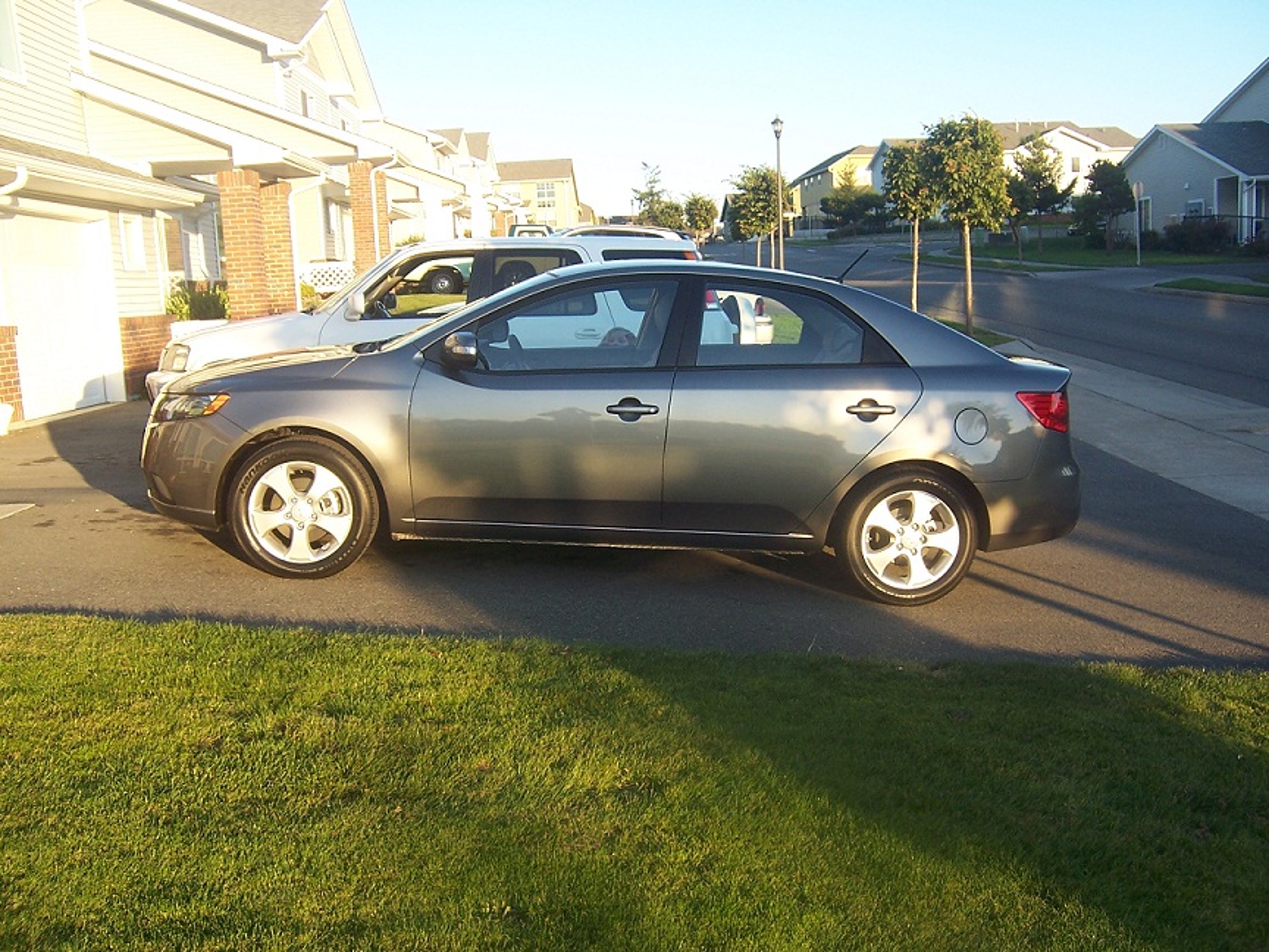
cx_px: 634
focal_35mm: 33
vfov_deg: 42.9
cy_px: 476
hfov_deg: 55.4
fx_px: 1210
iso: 80
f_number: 3.4
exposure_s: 1/180
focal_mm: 5.5
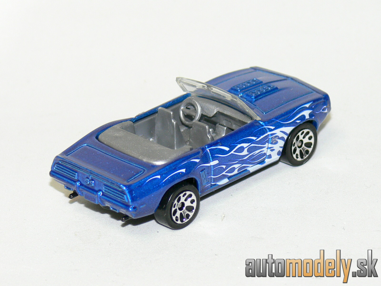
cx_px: 190
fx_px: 2080
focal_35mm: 189
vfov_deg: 7.9
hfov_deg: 10.5
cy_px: 143
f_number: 3.6
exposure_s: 1/30
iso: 100
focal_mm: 25.2
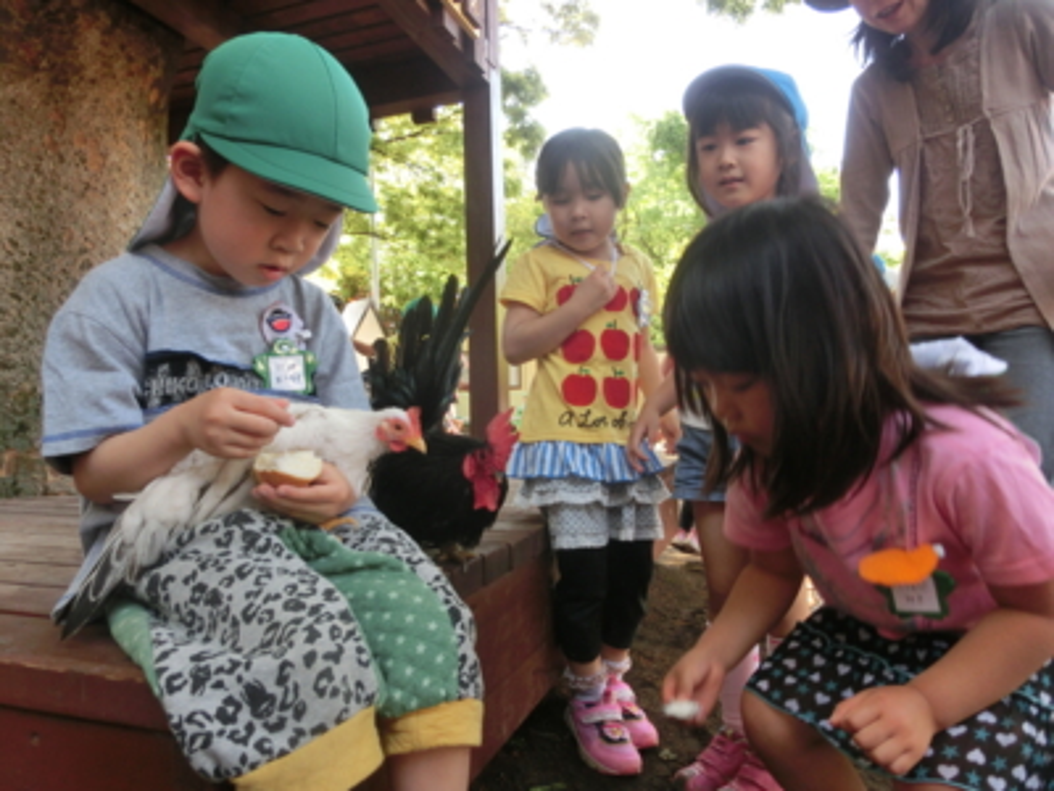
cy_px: 396
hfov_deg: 71.6
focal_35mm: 24
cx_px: 527
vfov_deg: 56.8
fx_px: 731
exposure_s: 1/125
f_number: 3
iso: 125
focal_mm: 4.24
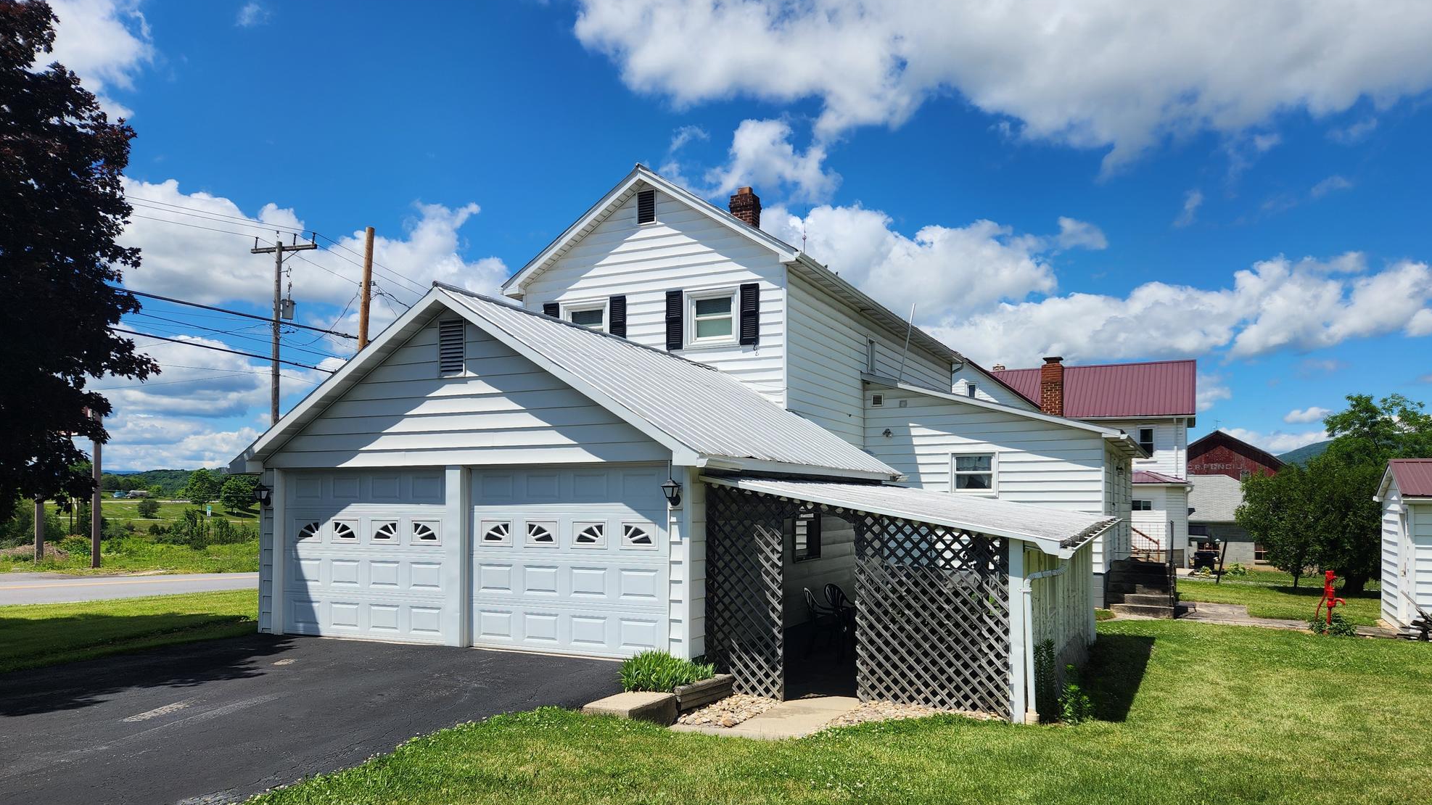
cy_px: 476
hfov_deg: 71.9
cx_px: 719
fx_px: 987
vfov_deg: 44.2
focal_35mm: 26
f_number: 1.8
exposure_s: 1/2417
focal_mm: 5.4
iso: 20
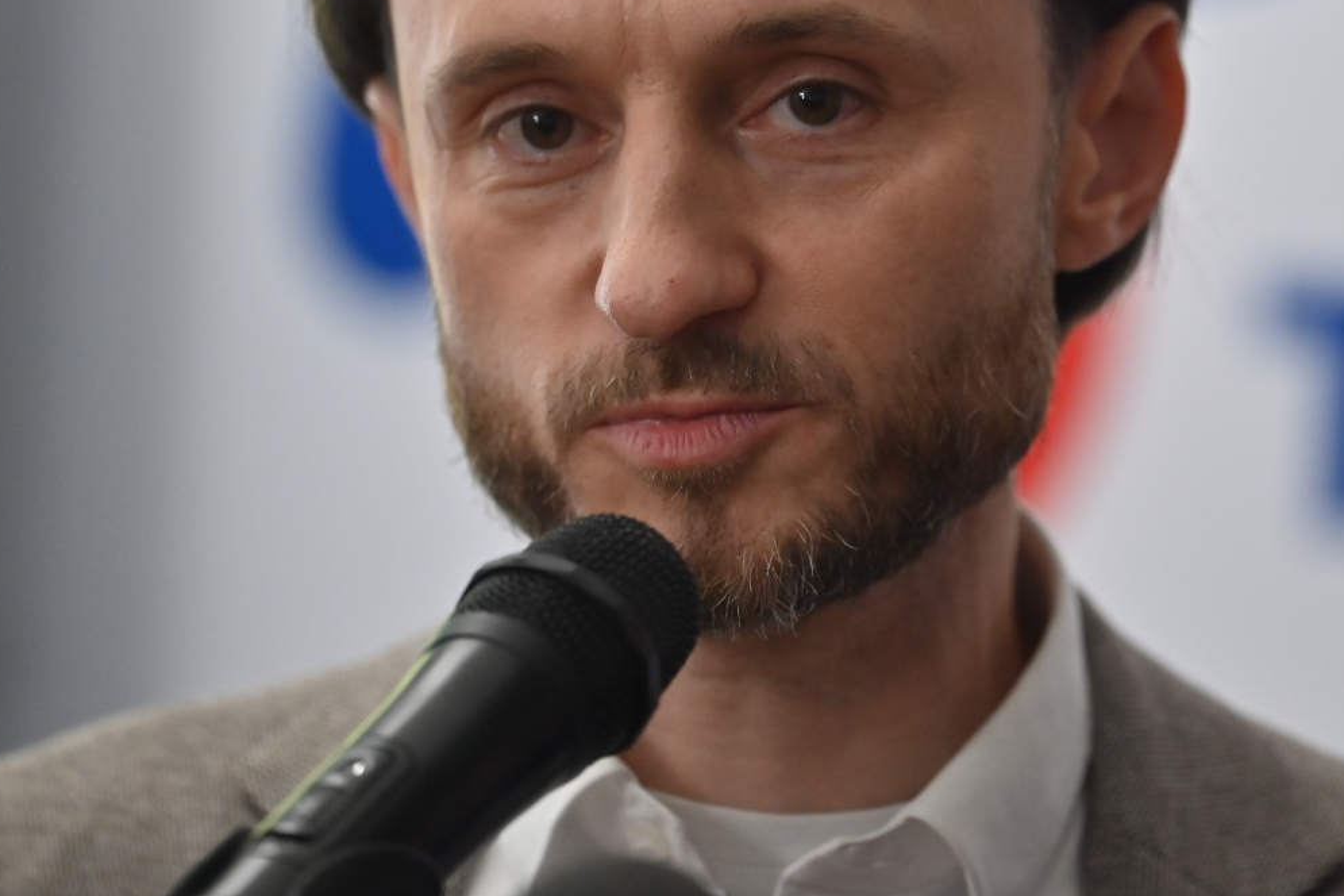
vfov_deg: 4.7
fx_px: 10936
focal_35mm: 293
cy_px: 189
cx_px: 793
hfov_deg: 7.0
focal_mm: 180
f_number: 2.8
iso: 1800
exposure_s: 1/400
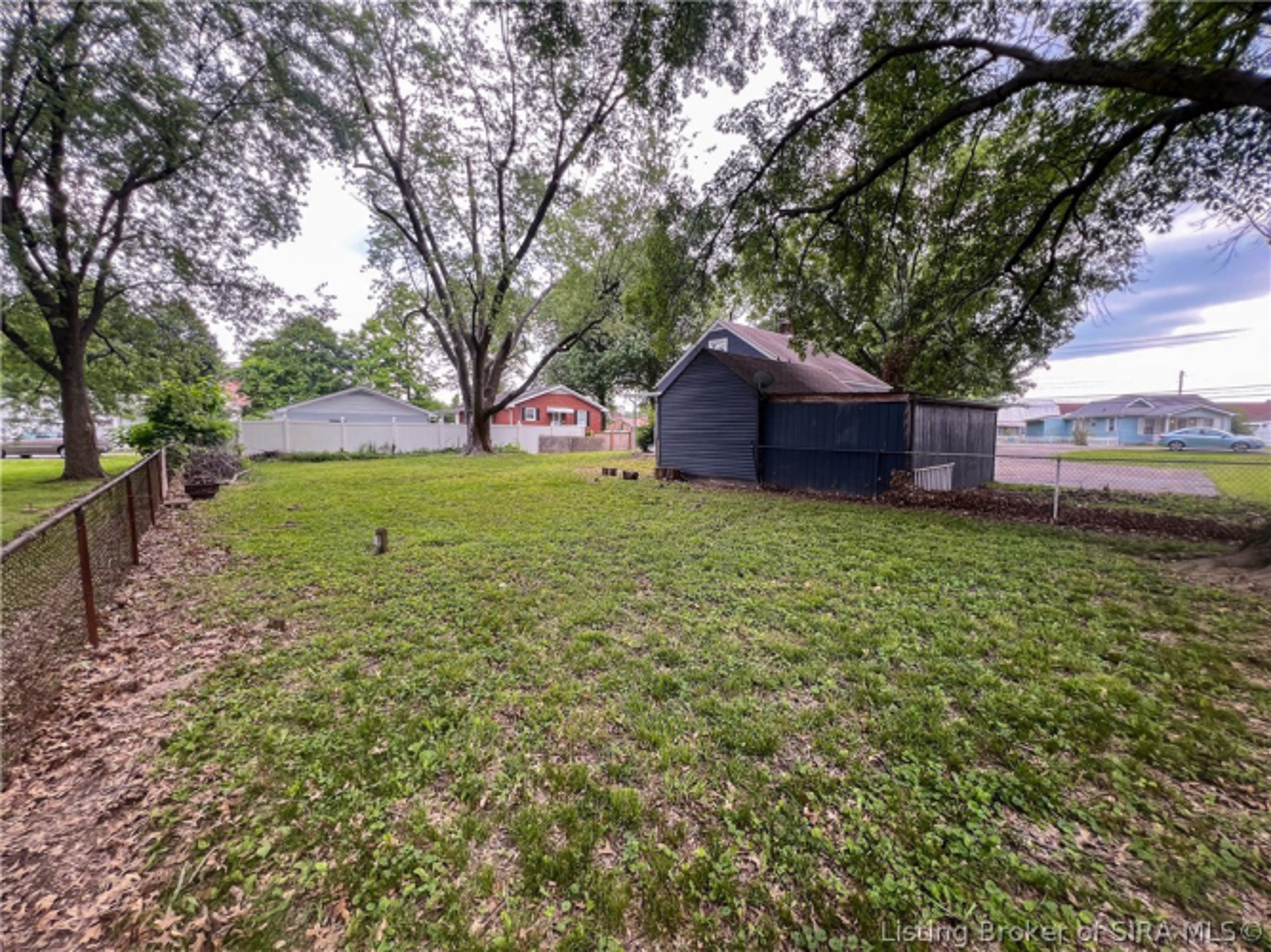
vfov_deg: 89.9
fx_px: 477
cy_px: 476
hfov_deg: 106.2
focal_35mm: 13
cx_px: 636
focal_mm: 1.57
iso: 32
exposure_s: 1/110
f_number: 1.8
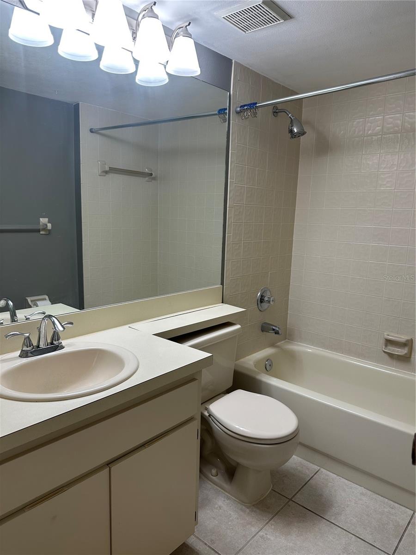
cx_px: 208
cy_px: 278
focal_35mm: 24
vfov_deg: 71.6
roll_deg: -2.6
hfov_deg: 56.8
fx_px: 385
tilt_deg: -7.9
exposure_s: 1/120
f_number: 1.78
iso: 64
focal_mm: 6.86
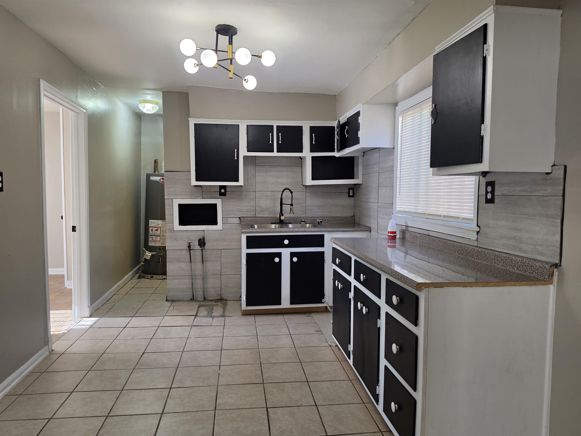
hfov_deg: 73.9
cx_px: 290
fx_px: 386
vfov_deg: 58.9
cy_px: 218
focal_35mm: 23
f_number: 1.4
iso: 50
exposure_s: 1/120
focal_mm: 6.5
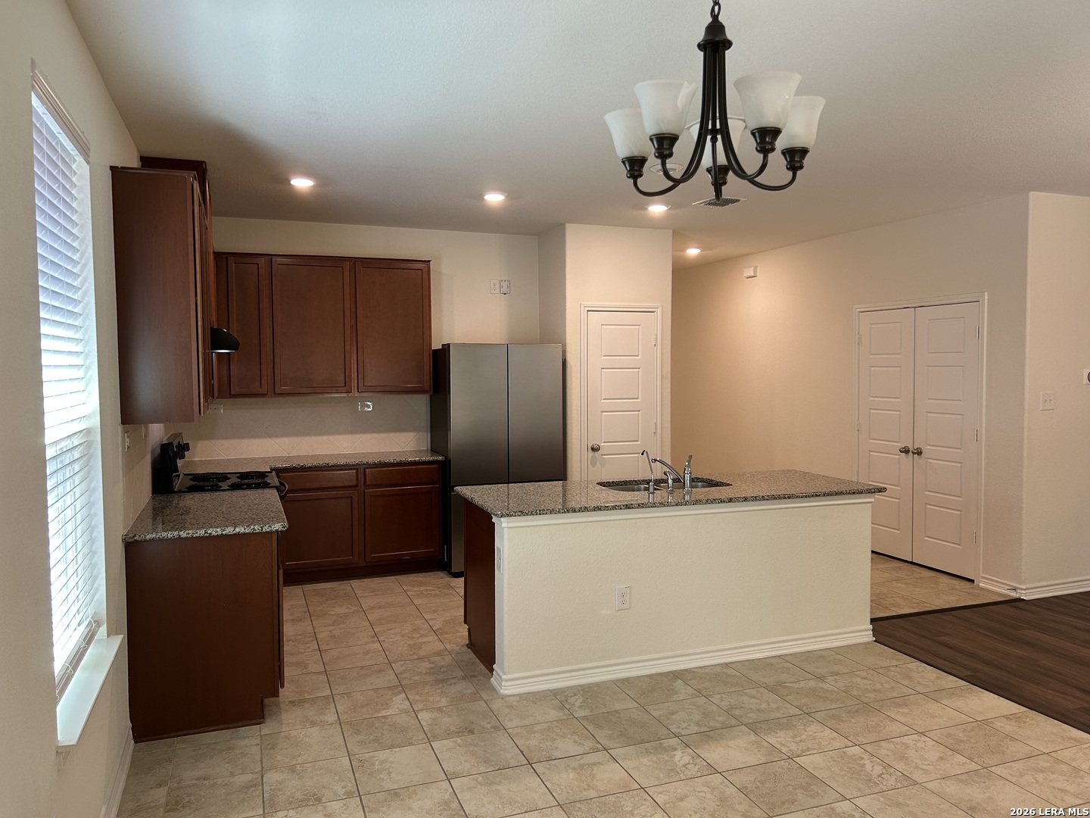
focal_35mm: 26
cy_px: 409
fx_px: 819
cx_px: 545
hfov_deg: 67.3
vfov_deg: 53.1
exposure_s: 1/60
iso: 80
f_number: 1.5
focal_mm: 5.7
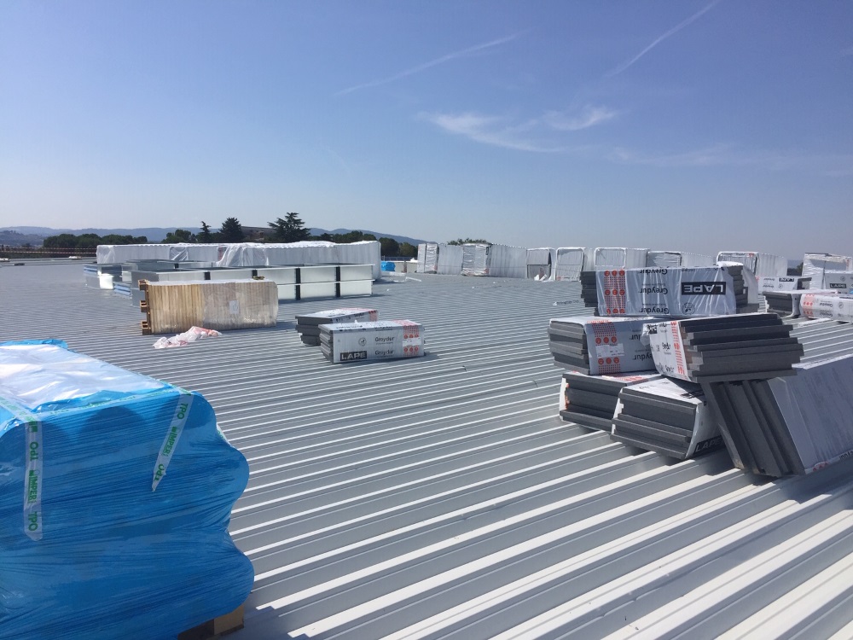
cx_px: 426
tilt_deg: -4.0
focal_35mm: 29
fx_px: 715
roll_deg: -2.3
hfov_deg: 61.7
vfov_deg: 48.2
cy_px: 320
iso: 32
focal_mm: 4.15
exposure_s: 1/4950
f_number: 2.2
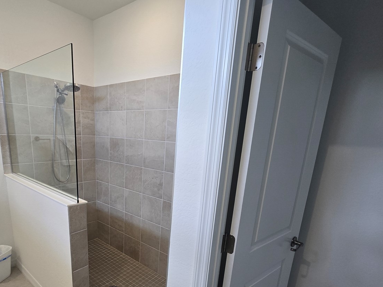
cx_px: 150
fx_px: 210
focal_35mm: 19
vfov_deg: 67.1
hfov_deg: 83.4
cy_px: 187
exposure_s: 1/60
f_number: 2.2
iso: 80
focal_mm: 2.2
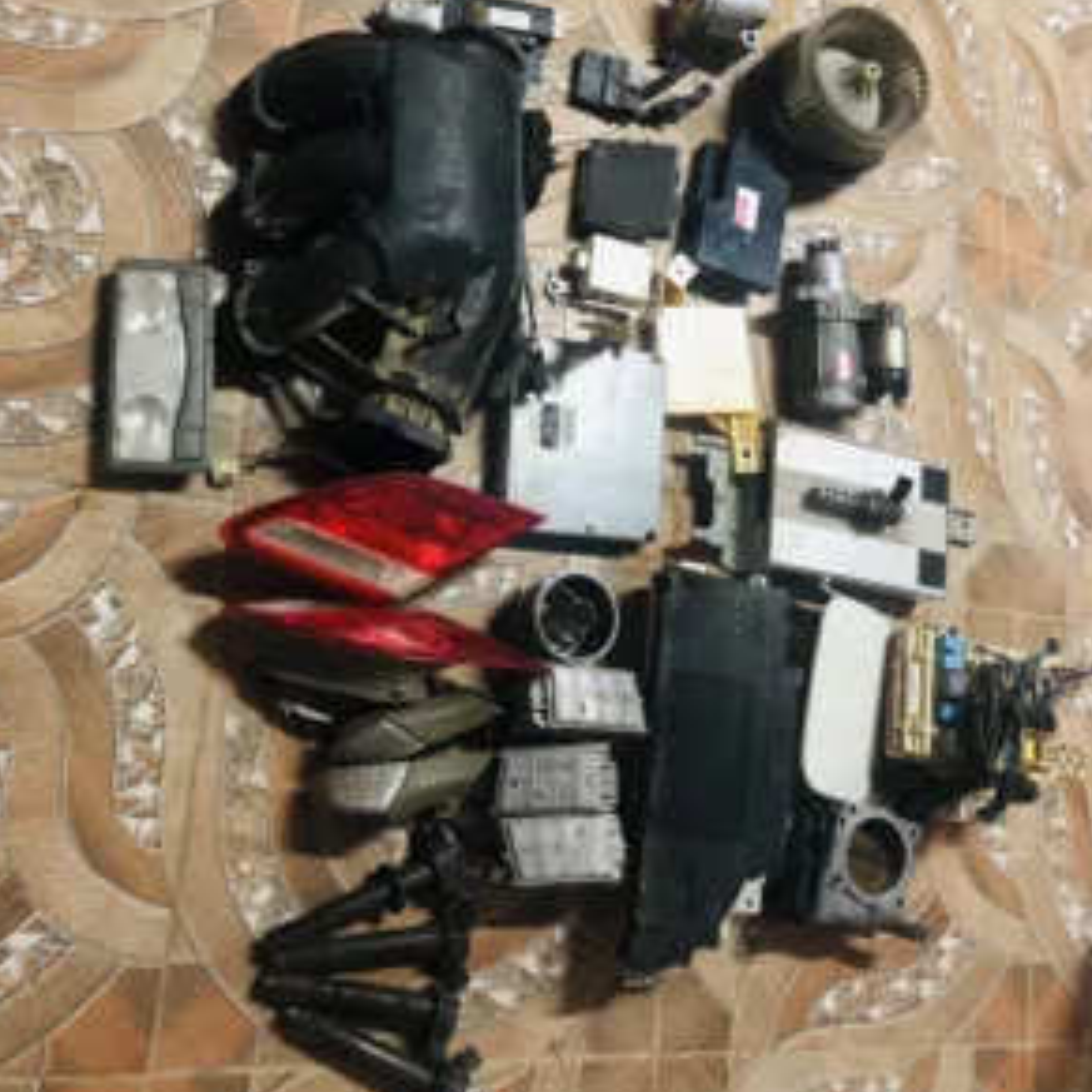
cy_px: 398
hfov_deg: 48.5
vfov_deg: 47.9
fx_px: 1213
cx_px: 548
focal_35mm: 34
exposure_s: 1/4
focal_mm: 4
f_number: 1.8
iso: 100
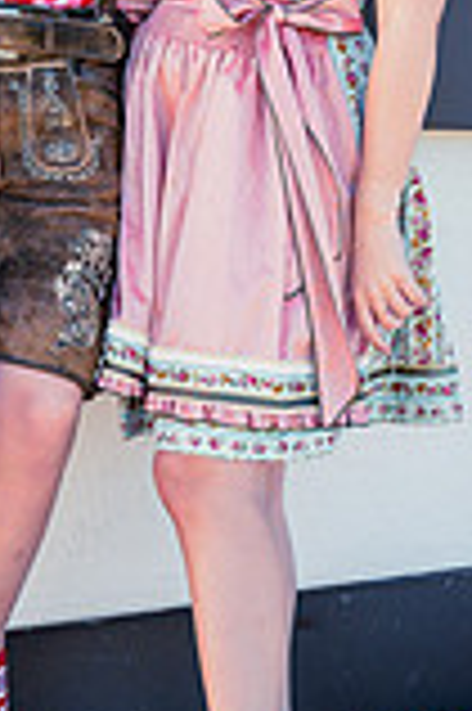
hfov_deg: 8.0
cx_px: 34
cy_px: 63
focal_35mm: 171
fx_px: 3370
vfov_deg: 11.9
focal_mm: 60
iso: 200
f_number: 5
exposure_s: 1/400
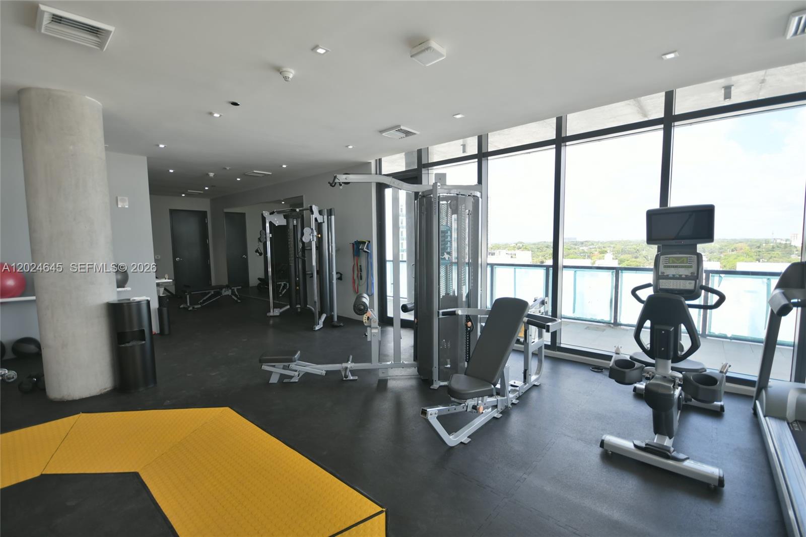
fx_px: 336
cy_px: 268
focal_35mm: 15
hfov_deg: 100.4
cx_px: 403
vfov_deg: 77.3
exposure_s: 1/15
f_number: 4
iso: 110
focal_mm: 10
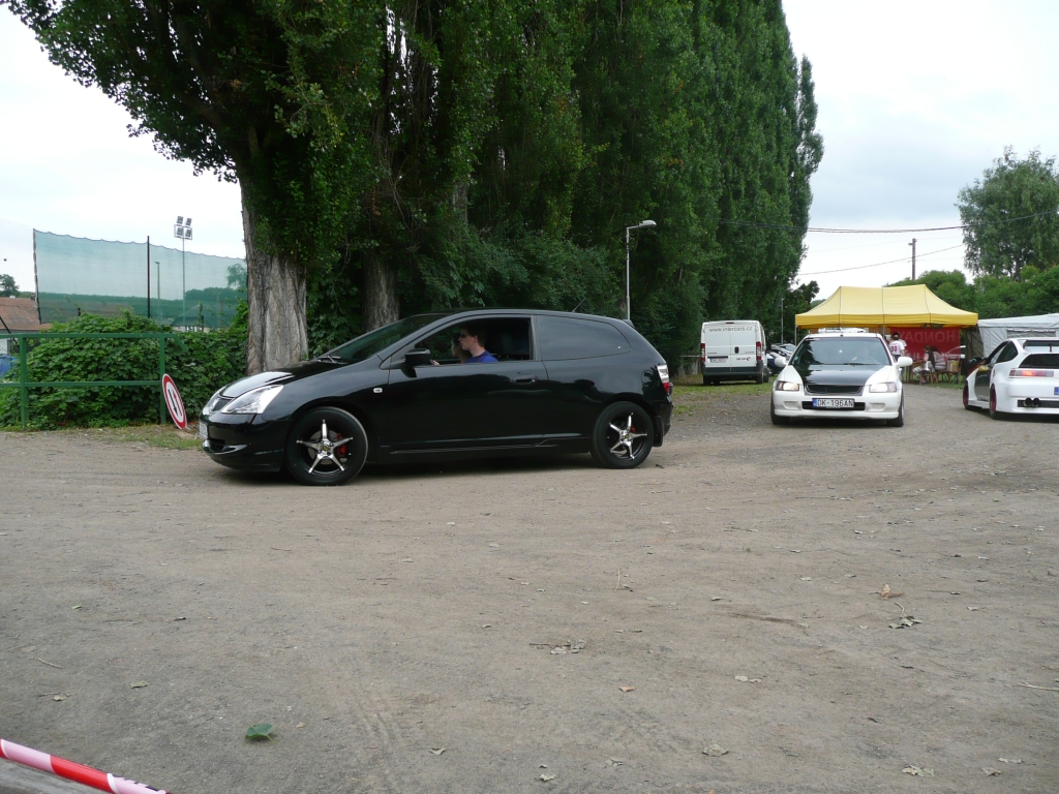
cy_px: 397
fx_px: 857
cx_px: 530
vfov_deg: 49.7
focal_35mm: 28
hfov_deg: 63.4
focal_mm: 4.6
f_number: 3.3
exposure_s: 1/500
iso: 100
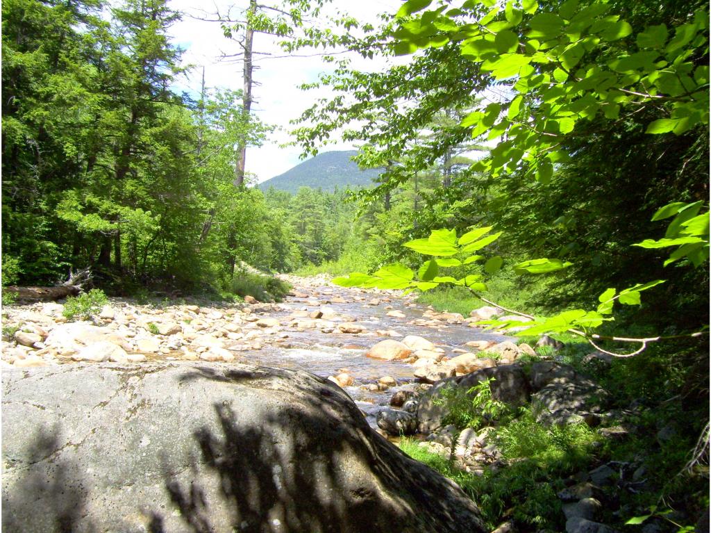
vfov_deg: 39.6
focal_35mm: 36
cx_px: 356
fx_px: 739
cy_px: 266
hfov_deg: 51.4
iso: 80
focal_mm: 6
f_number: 4.8
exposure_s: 1/250
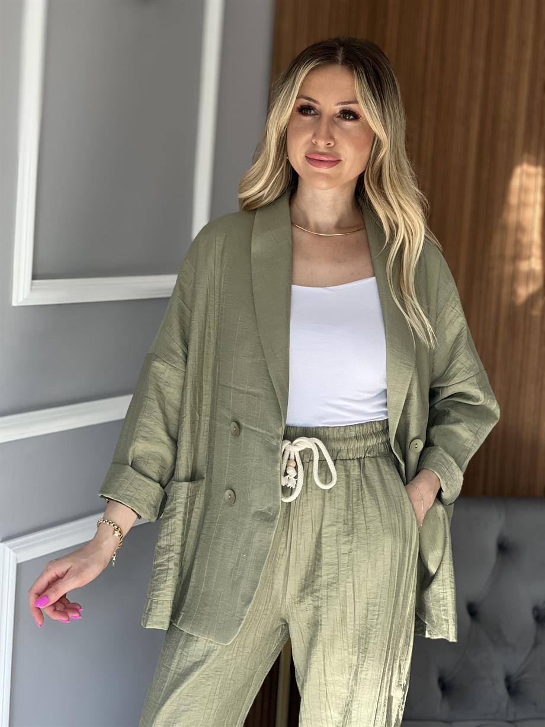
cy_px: 364
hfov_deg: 19.1
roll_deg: -3.9
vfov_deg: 25.3
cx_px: 272
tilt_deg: -4.7
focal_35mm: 77
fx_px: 1616
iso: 160
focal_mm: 9
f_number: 2.8
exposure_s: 1/121
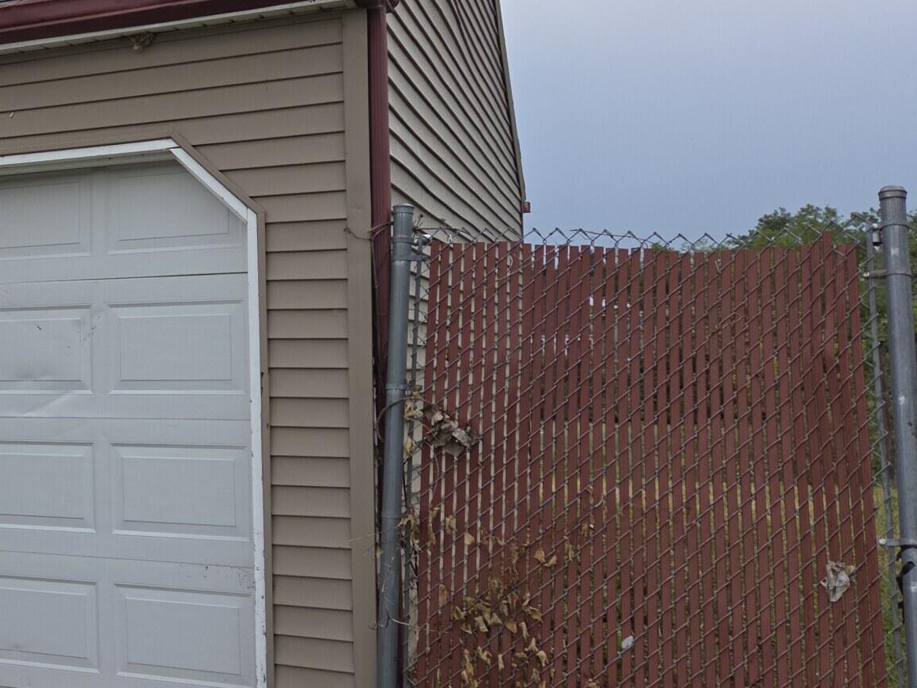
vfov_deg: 29.7
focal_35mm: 49
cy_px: 314
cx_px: -9
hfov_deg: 35.1
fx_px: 1298
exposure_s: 1/726
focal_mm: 5.4
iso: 25
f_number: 1.8
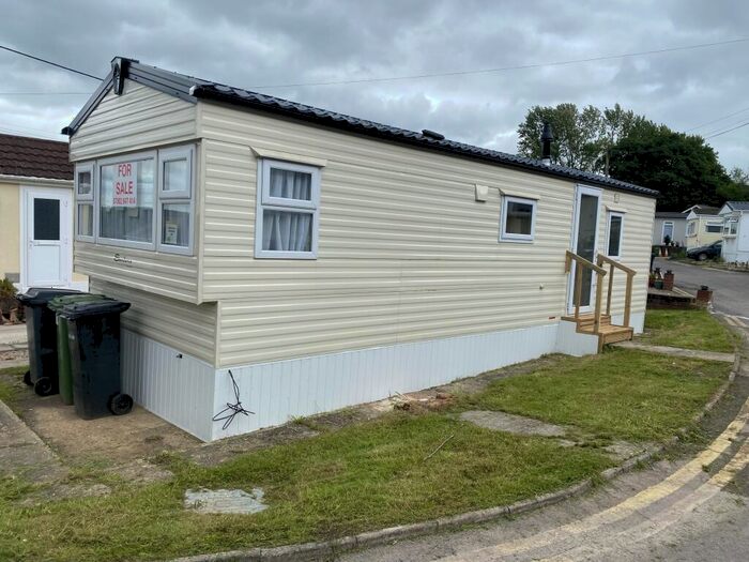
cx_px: 374
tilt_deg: -4.7
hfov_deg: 67.3
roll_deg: -3.4
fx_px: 563
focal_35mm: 26
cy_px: 281
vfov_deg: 53.1
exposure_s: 1/1927
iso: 32
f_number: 1.8
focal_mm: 4.25
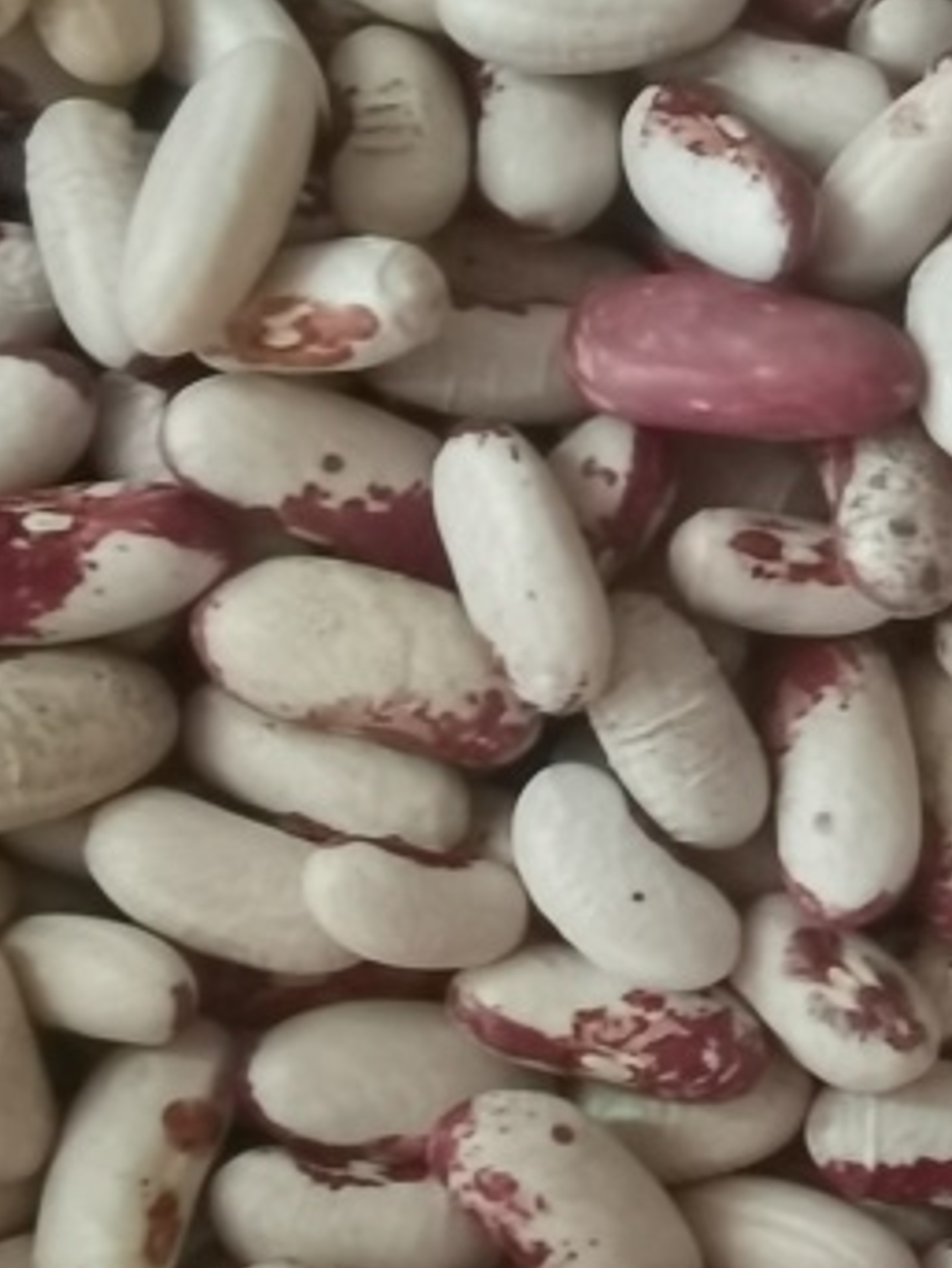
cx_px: 1452
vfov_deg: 23.4
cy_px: 98
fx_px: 2966
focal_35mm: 81
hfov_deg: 16.5
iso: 320
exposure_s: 1/25
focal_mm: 2.26
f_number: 2.2
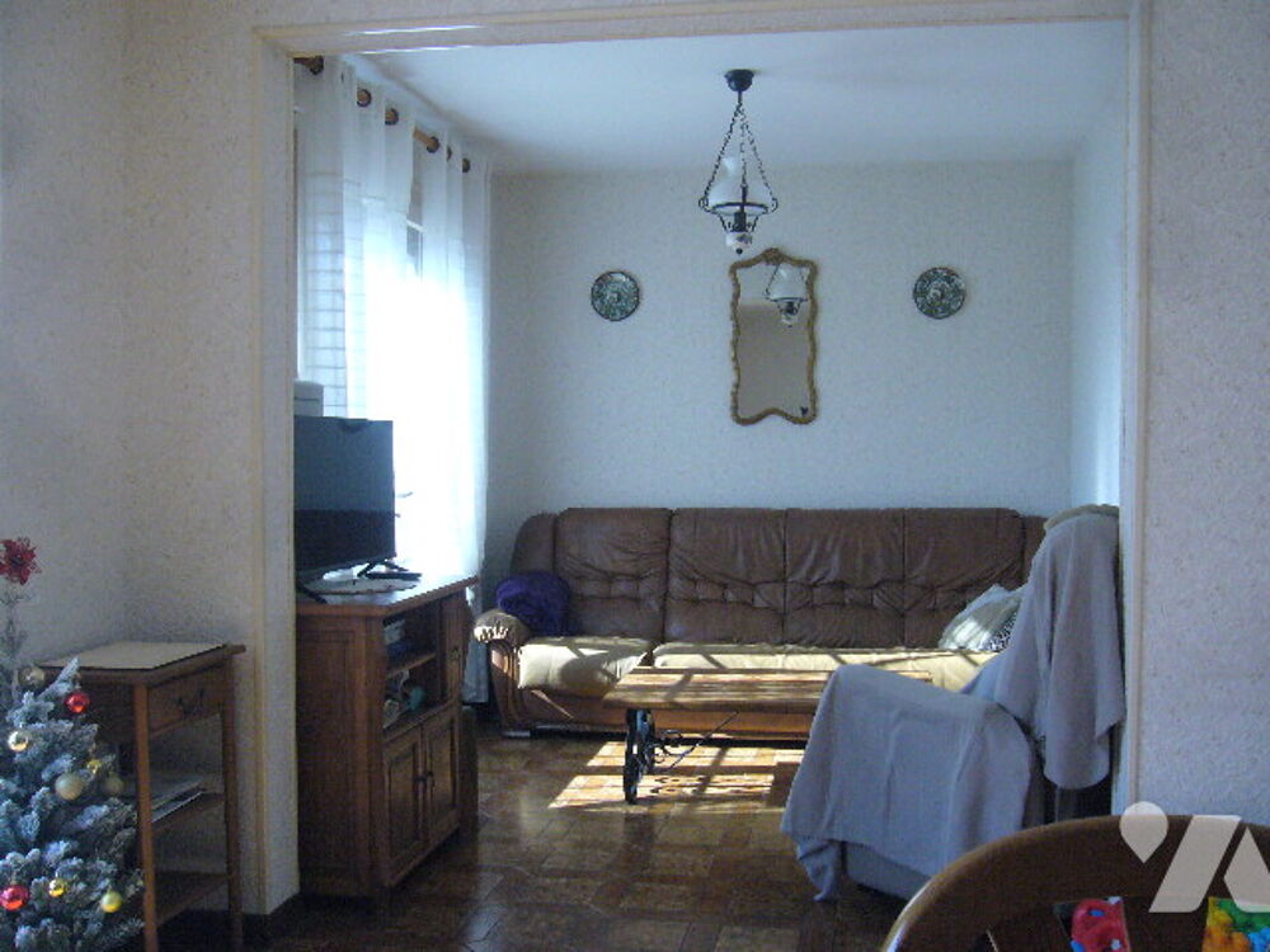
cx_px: 635
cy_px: 476
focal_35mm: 35
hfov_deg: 52.6
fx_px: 1284
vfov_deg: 40.7
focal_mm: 5.8
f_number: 5.6
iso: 400
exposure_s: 1/200
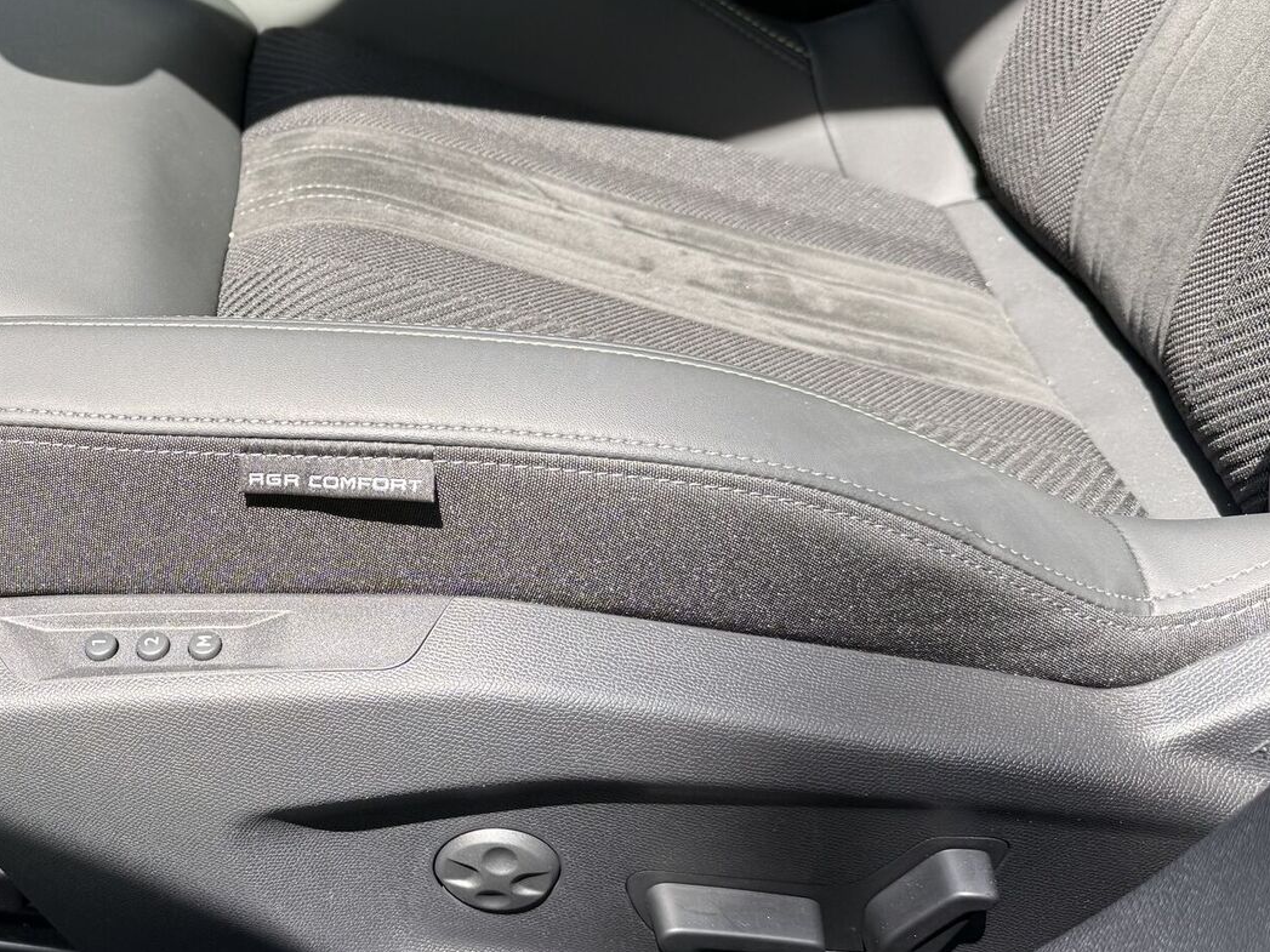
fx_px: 1614
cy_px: 384
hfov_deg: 40.3
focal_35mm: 44
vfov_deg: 32.8
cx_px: 170
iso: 80
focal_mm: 6.76
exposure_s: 1/555
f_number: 1.78
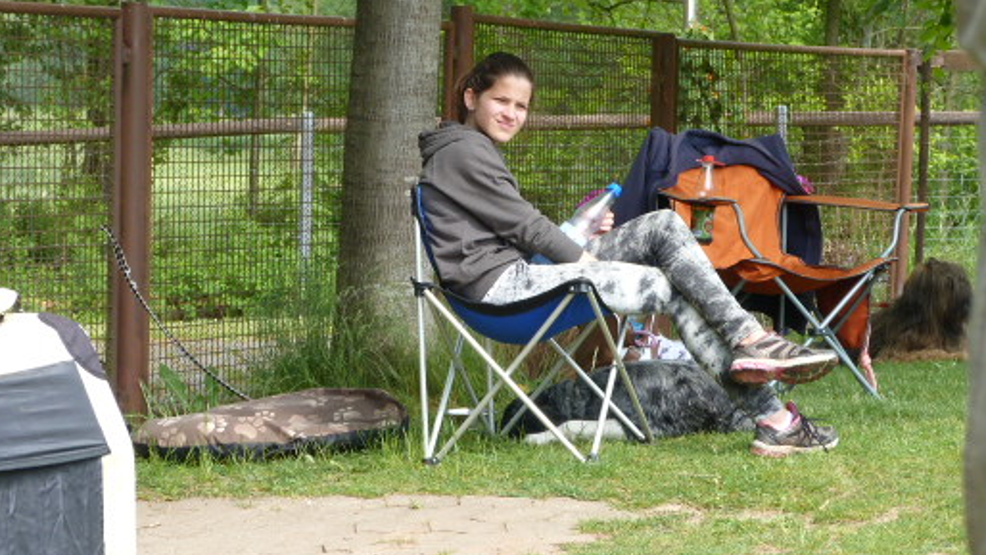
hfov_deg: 12.0
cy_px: 200
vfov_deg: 6.8
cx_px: 468
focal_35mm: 179
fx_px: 4679
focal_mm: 23.8
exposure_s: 1/125
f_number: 4
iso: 80
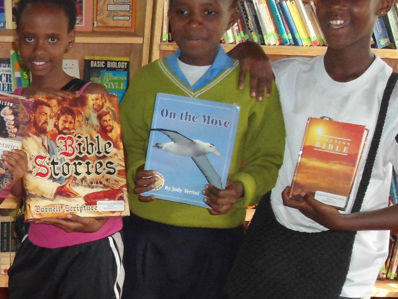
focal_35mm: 76
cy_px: 237
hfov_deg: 23.9
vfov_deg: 19.2
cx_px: -49
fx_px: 874
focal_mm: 5.6
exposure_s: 1/40
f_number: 3
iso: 400
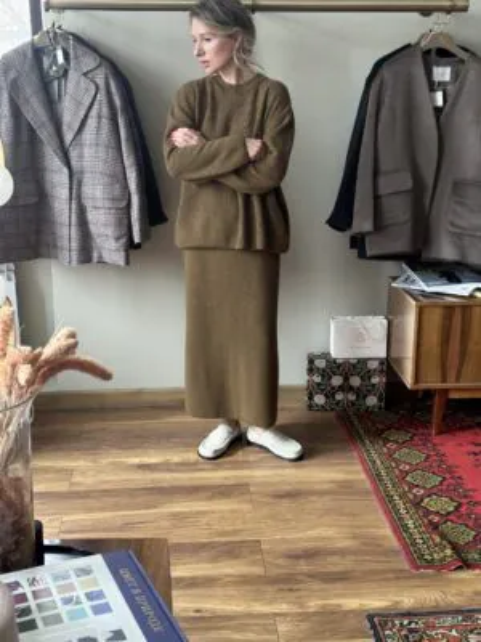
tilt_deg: -16.7
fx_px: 889
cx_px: 240
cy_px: 321
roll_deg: -0.9
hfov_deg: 30.3
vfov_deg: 39.7
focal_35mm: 48
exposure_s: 1/60
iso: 200
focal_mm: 6.86
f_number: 1.78
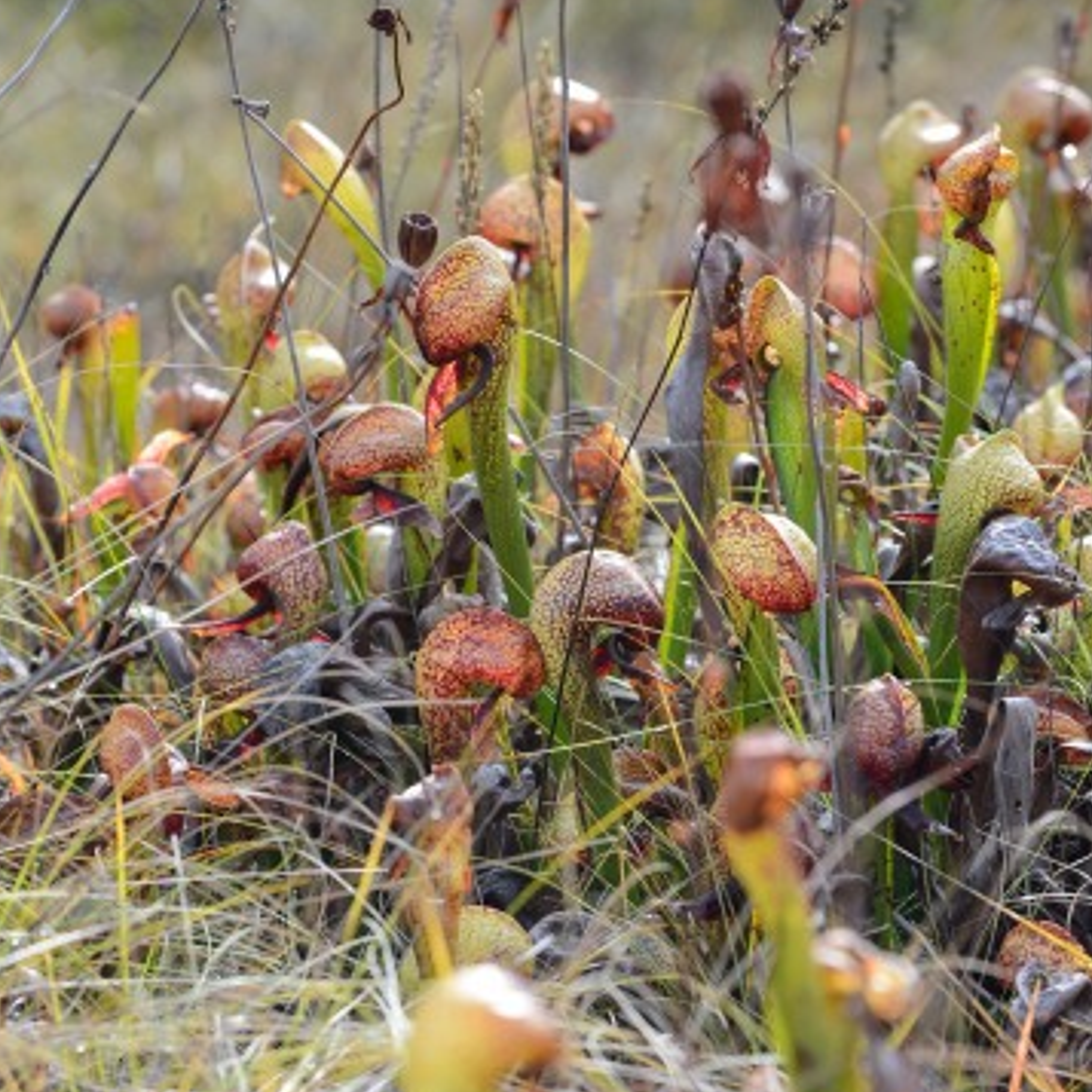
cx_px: 544
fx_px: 9172
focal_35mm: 257
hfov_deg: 6.8
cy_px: 642
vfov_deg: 6.8
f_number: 6.3
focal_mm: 200
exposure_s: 1/250
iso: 320
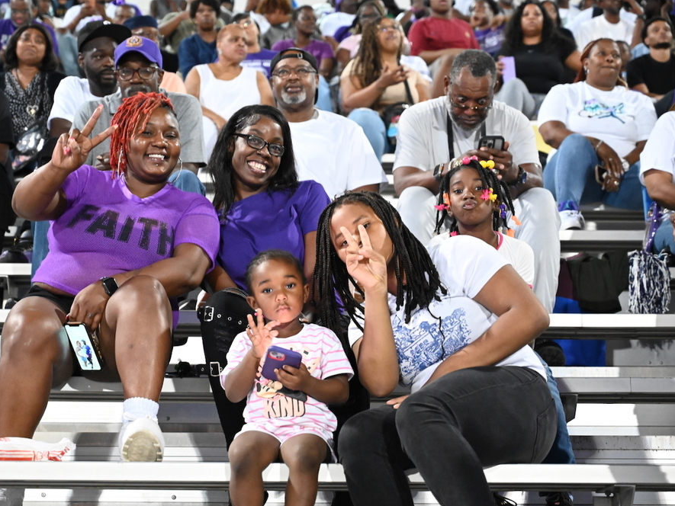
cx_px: 295
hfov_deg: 25.6
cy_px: 253
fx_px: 1482
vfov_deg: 19.4
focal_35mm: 76
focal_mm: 70
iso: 11400
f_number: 4
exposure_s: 1/60
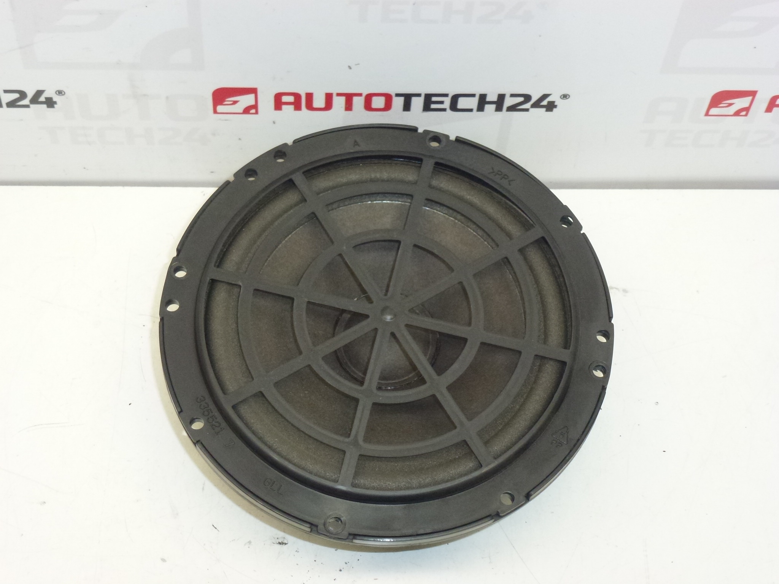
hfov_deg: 29.8
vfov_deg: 22.6
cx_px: 390
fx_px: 1463
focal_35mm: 65
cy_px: 292
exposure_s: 1/100
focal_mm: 11.7
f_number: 4.6
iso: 400
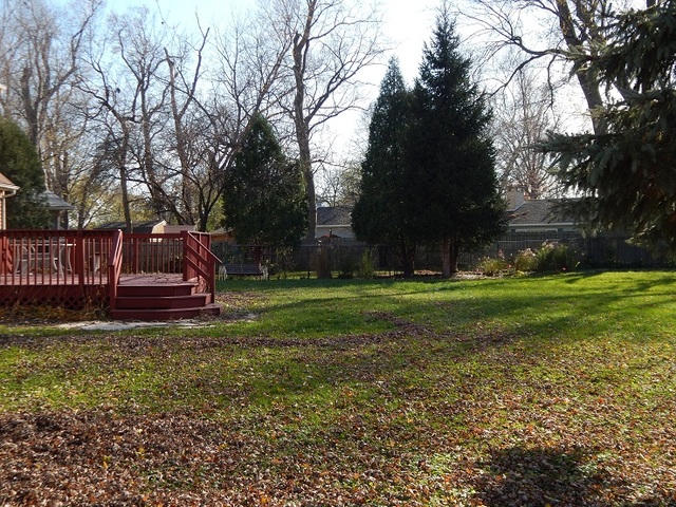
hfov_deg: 49.0
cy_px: 254
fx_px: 742
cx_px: 338
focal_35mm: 38
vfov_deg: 37.7
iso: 125
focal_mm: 6.8
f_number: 3.4
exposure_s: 1/400
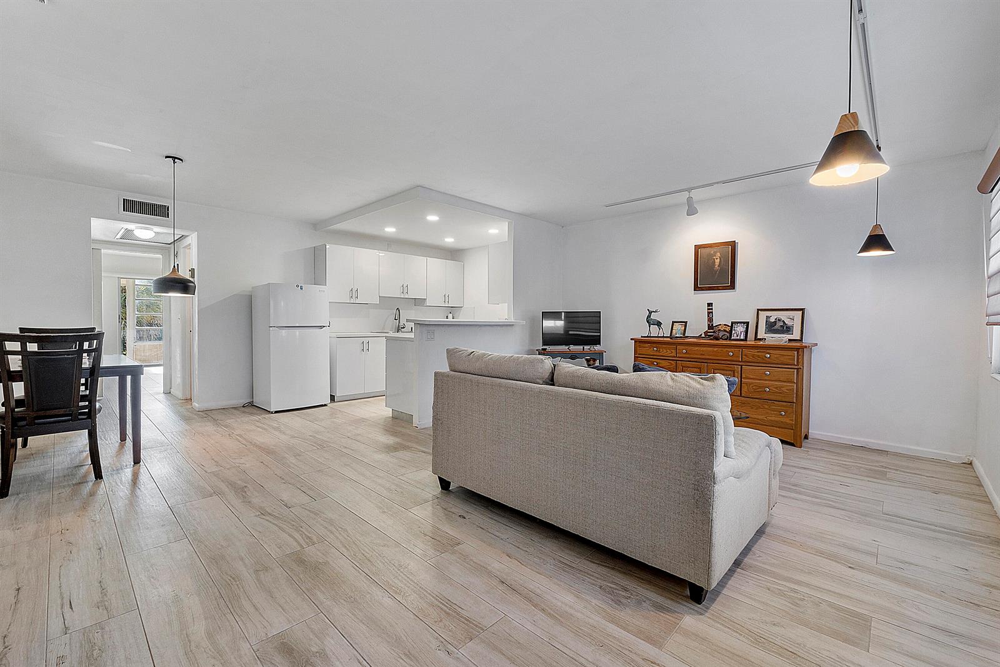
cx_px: 500
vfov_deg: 77.3
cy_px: 334
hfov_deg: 100.4
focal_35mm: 15
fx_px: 417
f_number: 8
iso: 250
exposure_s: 1/10
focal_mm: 10
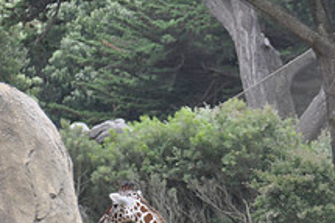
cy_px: 292
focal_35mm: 666
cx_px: 330
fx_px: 6196
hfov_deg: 3.1
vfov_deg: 2.1
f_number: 5.6
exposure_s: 1/400
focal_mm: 165
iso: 320
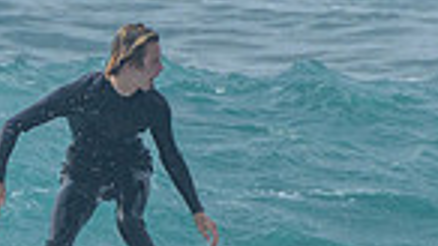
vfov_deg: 0.5
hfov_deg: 0.9
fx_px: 26610
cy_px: 186
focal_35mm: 2292
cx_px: 165
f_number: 9
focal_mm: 400
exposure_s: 1/2000
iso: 500
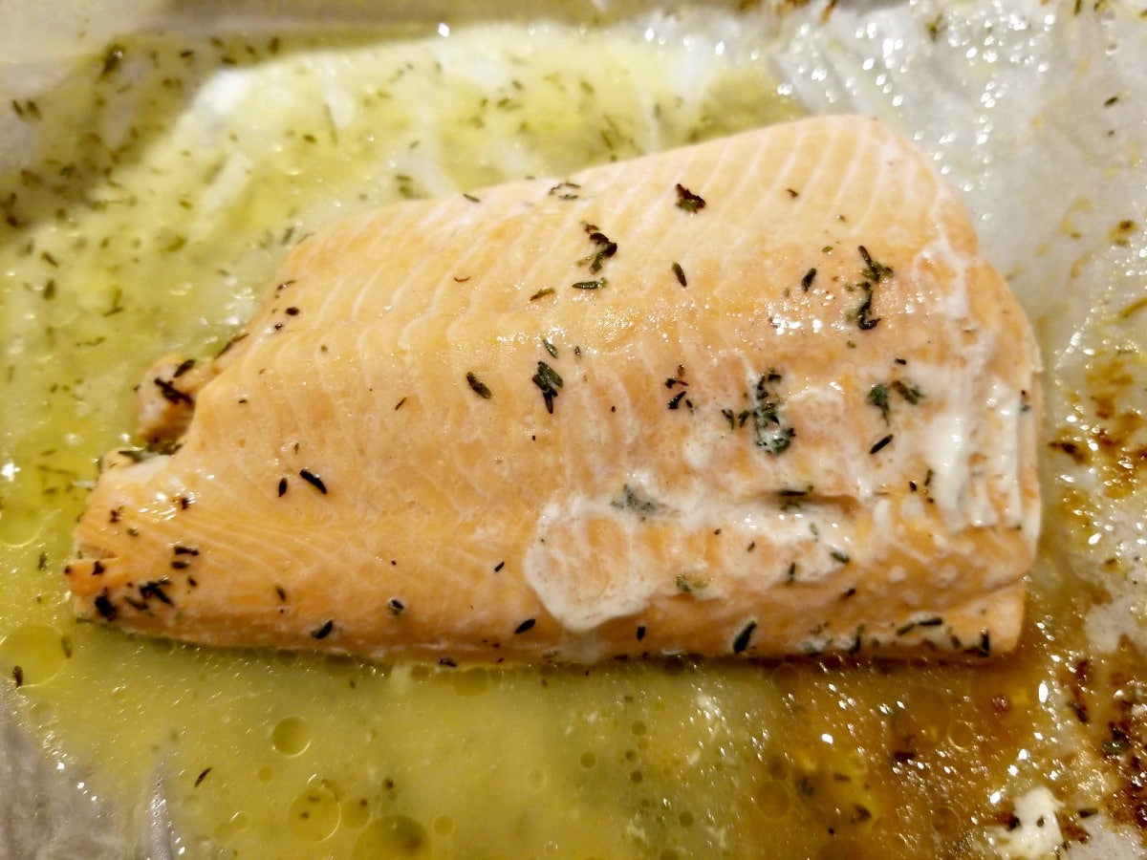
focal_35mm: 26
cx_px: 574
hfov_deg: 67.3
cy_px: 430
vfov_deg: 53.1
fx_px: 862
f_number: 1.7
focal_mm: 4.25
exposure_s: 1/30
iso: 200
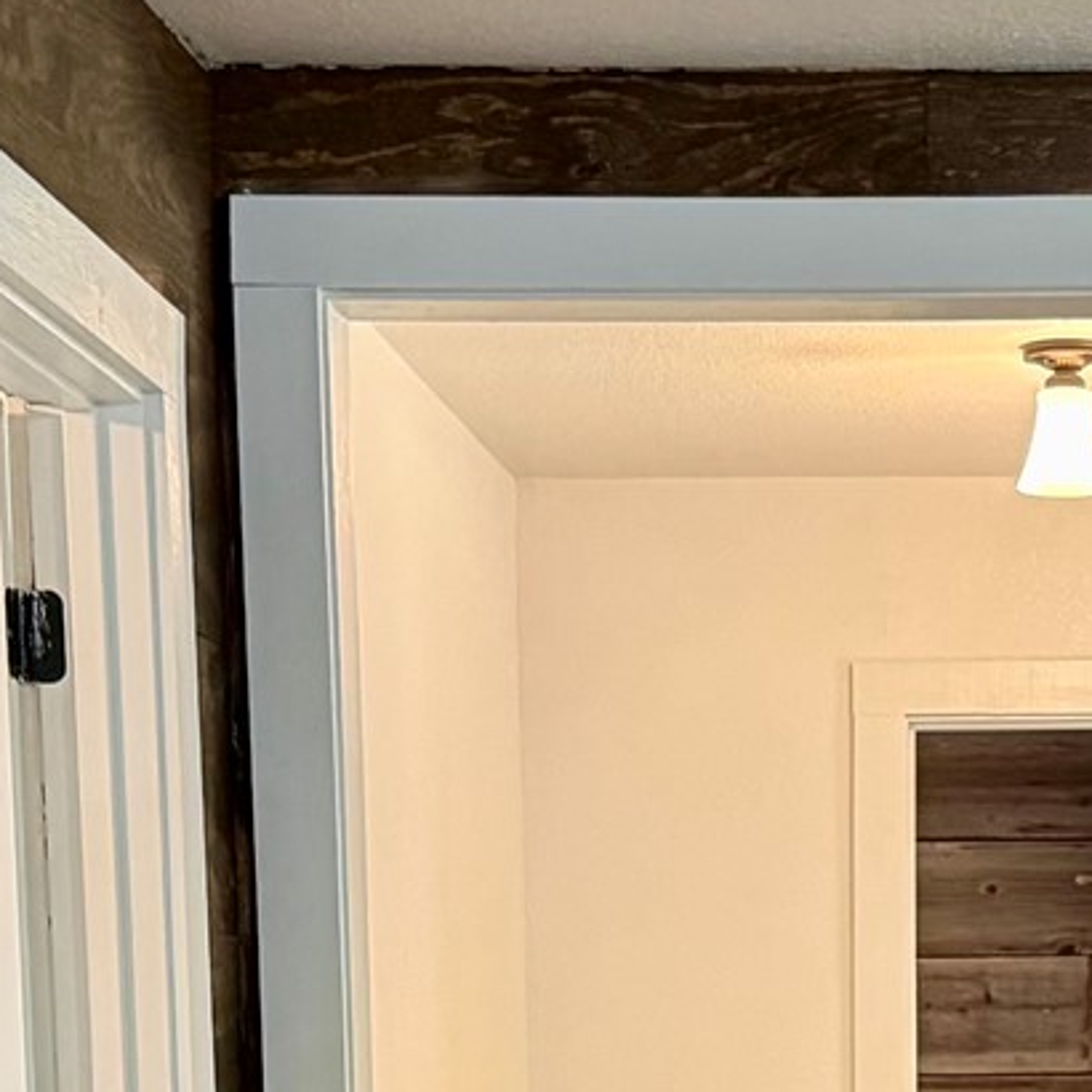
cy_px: 1542
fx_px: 3783
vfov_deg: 15.4
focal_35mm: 106
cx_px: 930
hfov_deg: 16.3
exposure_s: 1/60
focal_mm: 6.76
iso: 640
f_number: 1.78
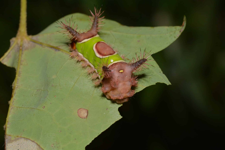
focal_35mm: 158
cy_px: 75
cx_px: 112
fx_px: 984
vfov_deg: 8.7
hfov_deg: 13.0
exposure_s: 1/200
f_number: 20
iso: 400
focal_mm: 105
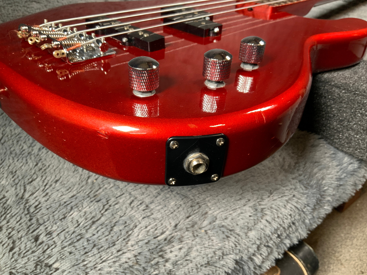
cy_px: 138
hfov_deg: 61.7
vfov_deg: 48.2
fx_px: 307
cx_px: 184
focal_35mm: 29
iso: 64
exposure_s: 1/62
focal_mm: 3
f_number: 1.8
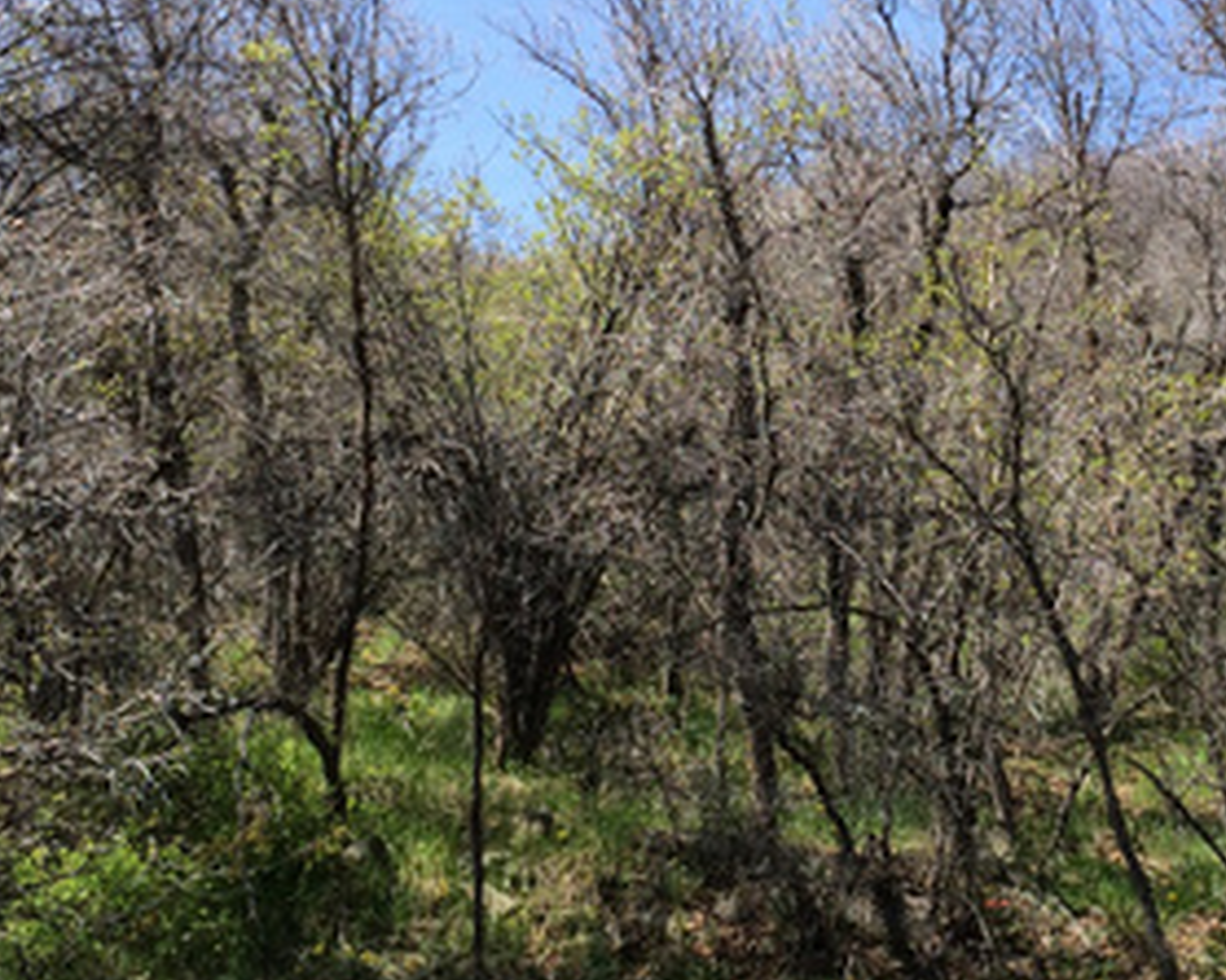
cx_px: 932
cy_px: 308
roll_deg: +1.2
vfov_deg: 23.3
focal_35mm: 65
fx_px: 2358
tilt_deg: +14.4
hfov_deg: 28.7
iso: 32
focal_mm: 4.15
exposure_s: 1/1109
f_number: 2.2
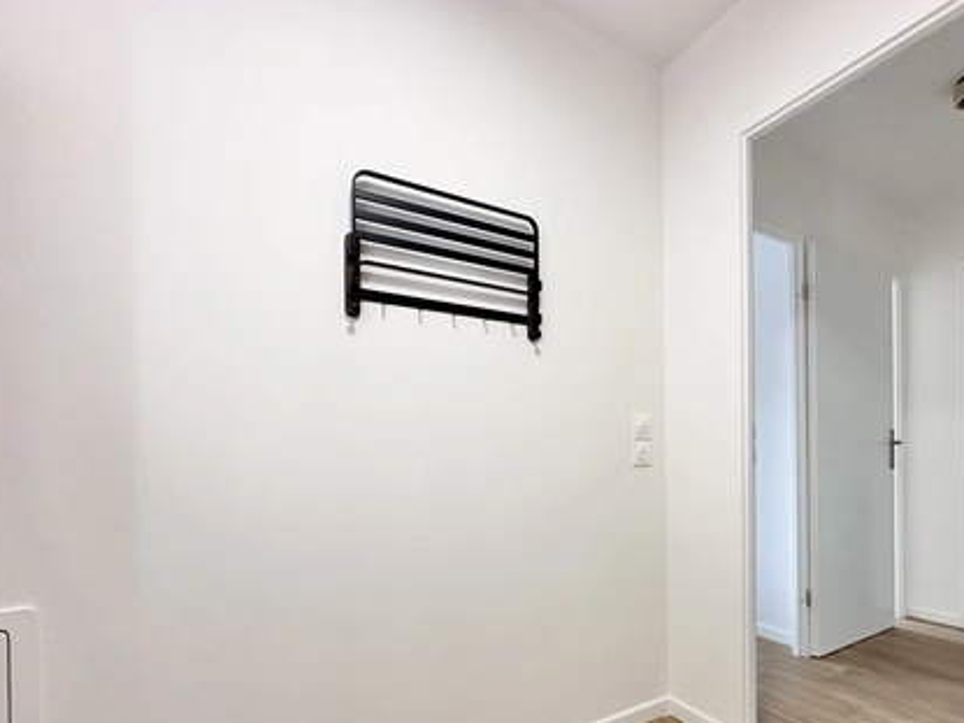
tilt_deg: +0.2
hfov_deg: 87.3
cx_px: 547
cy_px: 458
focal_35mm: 18
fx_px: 501
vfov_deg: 70.3
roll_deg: +0.5
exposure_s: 1/100
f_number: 2.2
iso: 200
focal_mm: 2.22
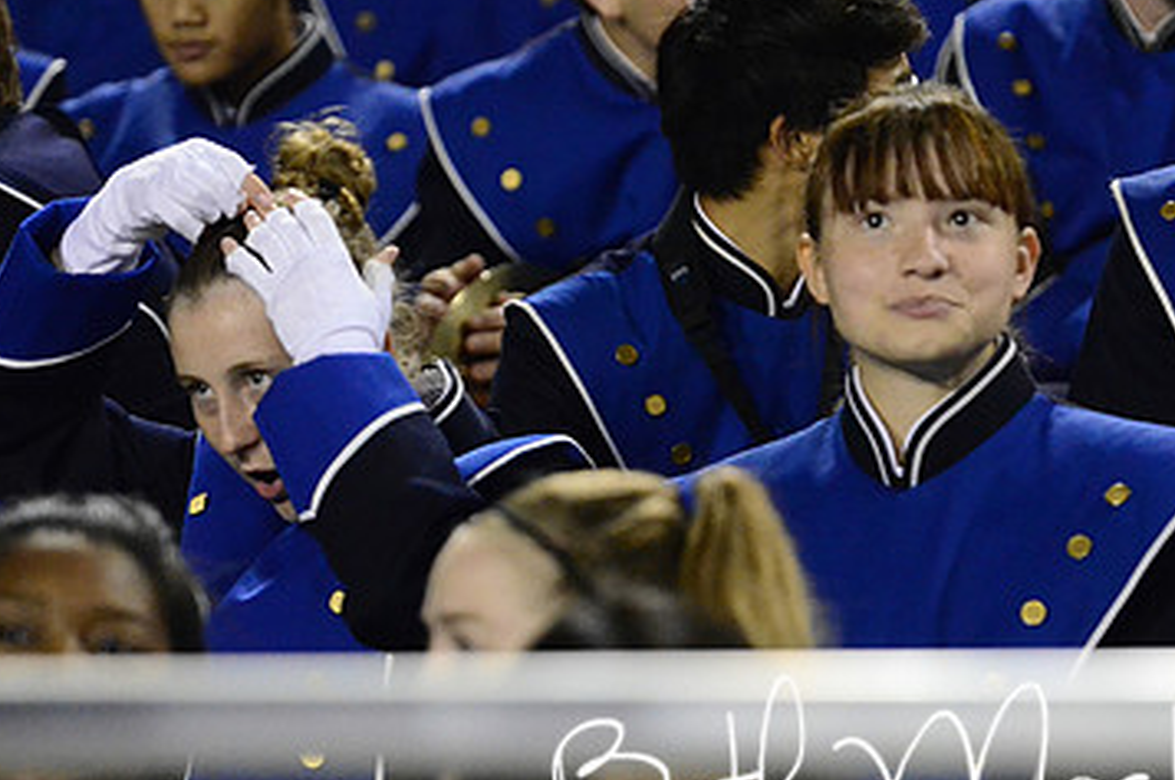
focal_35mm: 487
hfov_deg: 4.2
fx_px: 15873
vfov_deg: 2.8
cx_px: 875
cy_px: 395
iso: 6400
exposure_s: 1/160
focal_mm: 200
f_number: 2.8
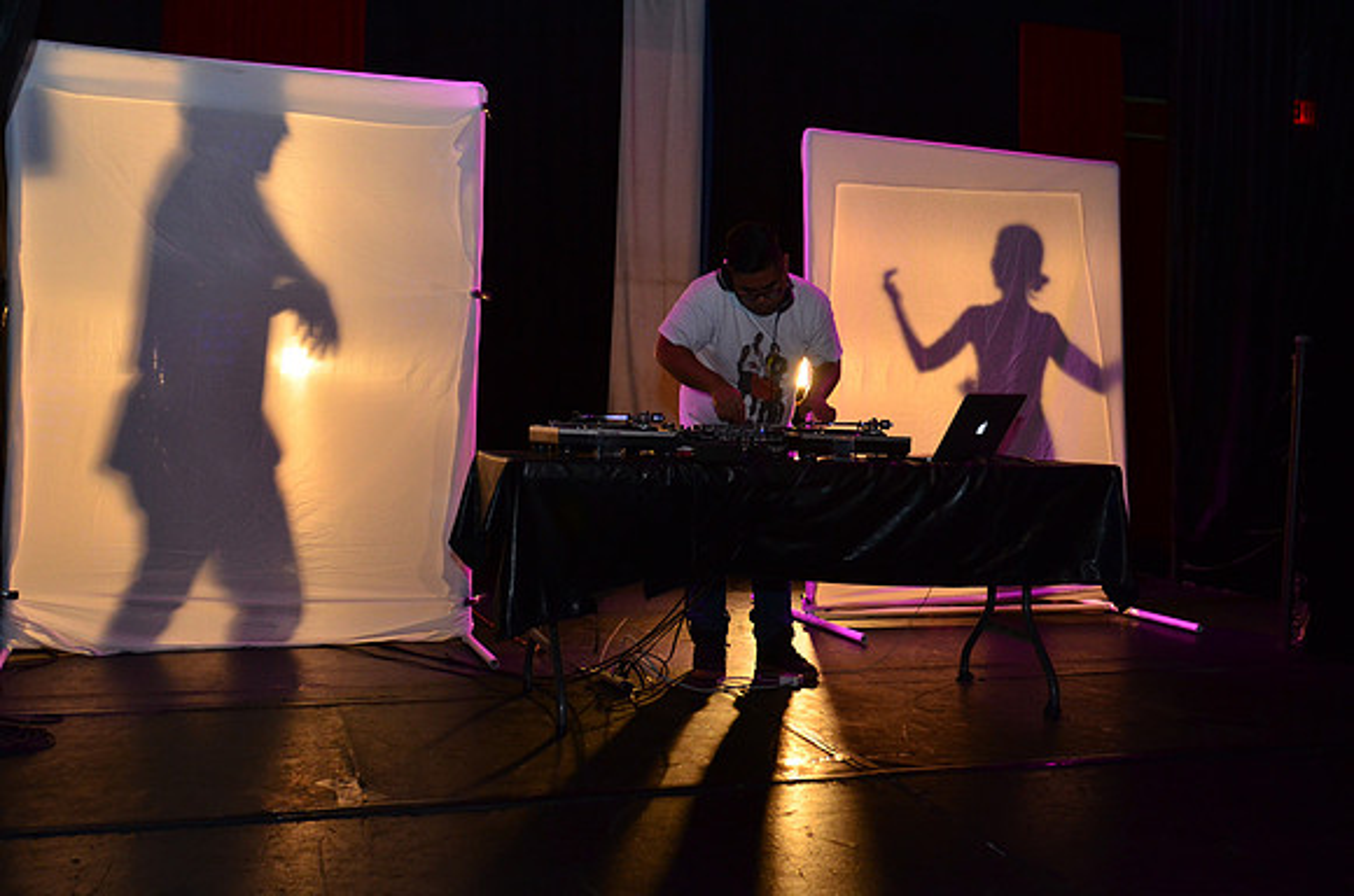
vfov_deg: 36.7
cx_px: 677
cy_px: 448
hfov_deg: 53.2
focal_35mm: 36
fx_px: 1351
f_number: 3.5
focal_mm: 24
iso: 1250
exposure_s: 1/160
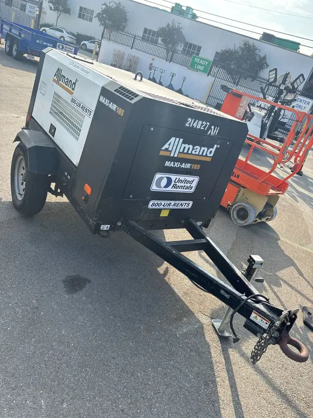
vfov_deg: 67.3
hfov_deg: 53.1
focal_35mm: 26
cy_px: 209
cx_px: 156
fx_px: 313
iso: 50
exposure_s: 1/1233
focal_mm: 5.96
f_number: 1.6
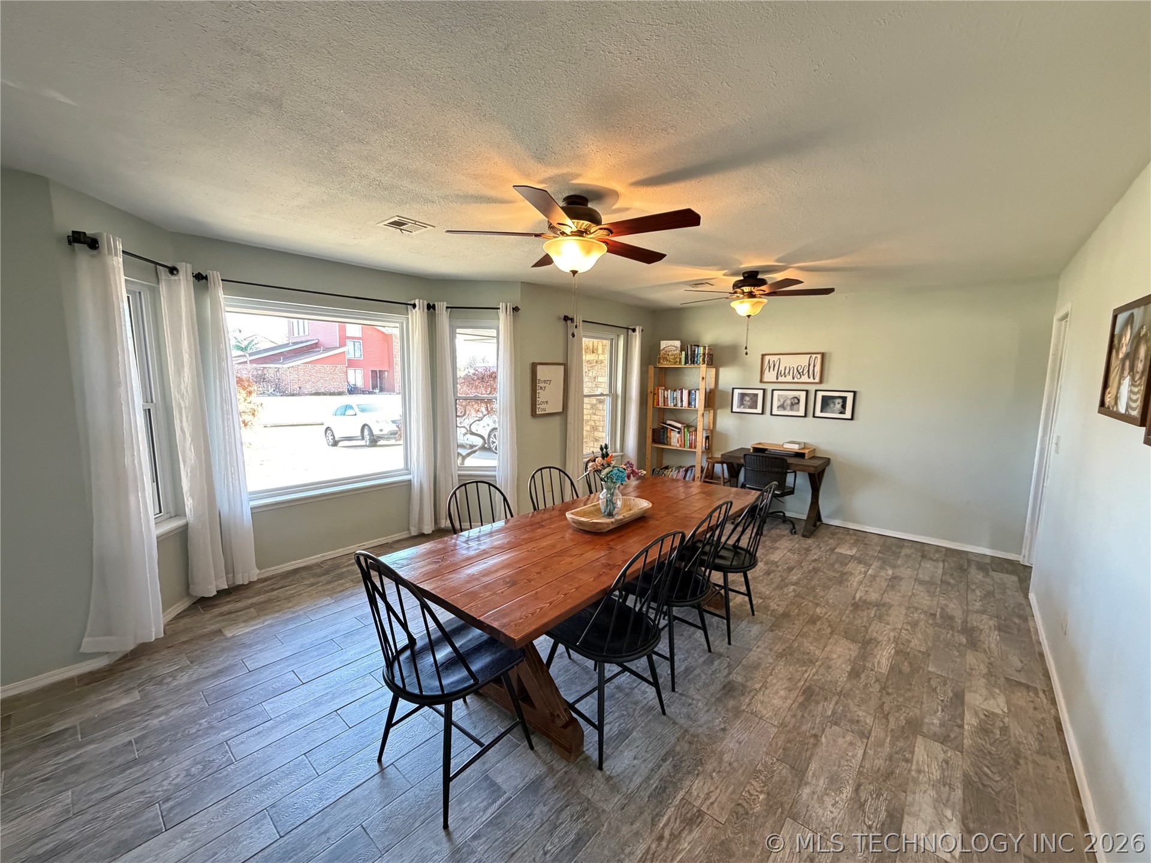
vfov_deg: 85.7
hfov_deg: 102.1
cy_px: 432
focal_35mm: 14
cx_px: 576
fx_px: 466
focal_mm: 2.22
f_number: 2.2
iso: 640
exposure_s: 1/60
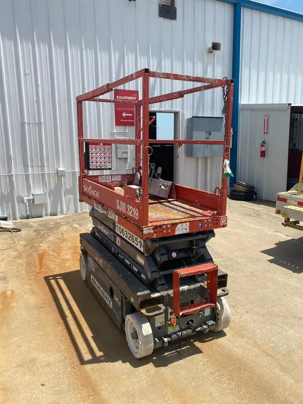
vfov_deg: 67.3
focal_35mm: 26
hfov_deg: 53.1
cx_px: 152
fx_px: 303
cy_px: 202
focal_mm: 4.25
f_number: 1.8
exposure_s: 1/3300
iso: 32
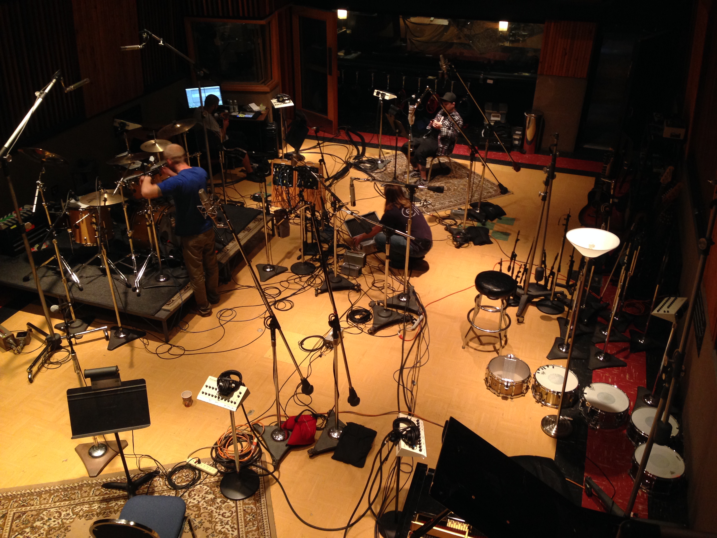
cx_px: 358
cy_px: 269
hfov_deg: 55.4
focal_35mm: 33
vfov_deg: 42.9
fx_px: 684
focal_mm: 4.12
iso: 125
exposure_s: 1/20
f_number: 2.4
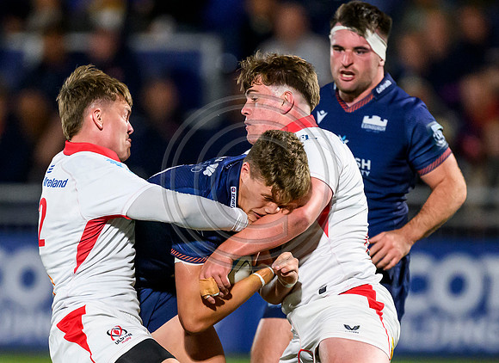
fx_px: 13942
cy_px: 265
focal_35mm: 978
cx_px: 202
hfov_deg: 2.1
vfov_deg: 1.5
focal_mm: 400
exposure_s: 1/1600
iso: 6400
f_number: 3.2
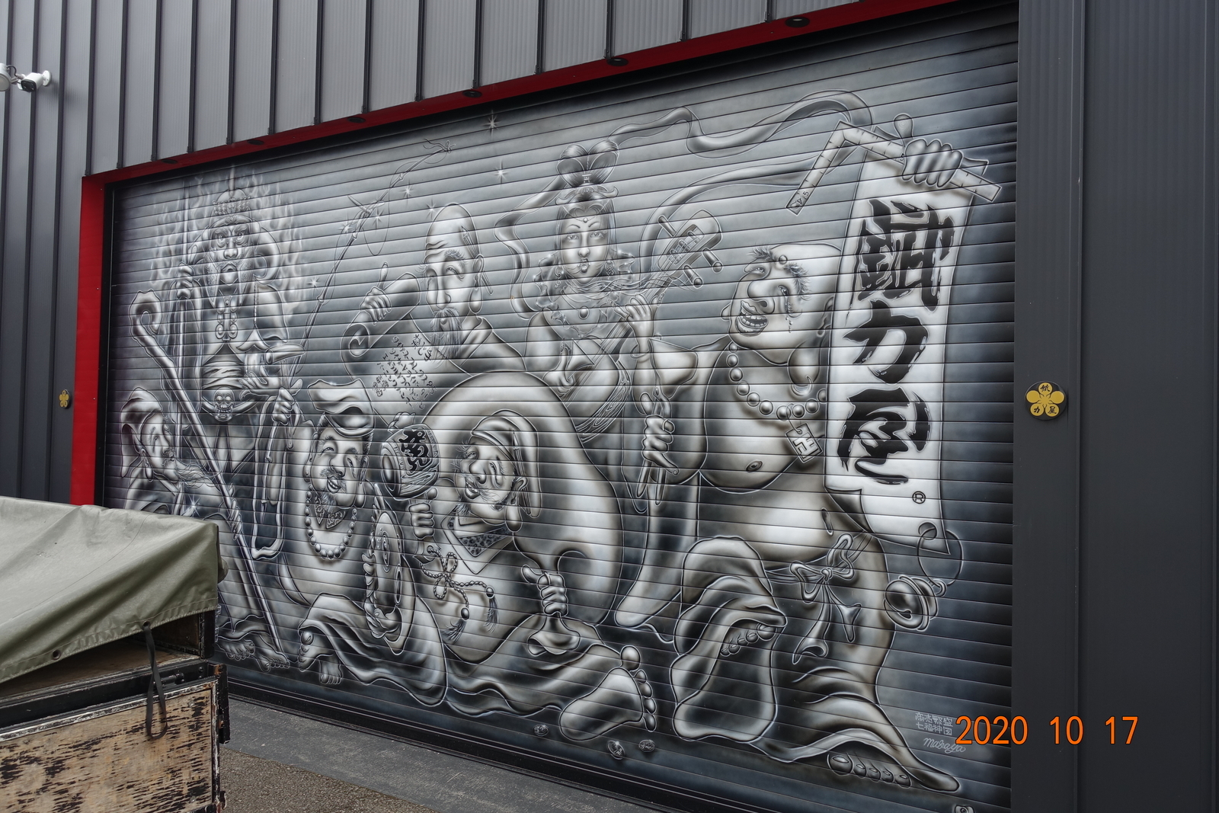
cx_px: 610
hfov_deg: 63.7
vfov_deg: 45.0
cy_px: 406
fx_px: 982
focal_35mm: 29
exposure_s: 1/100
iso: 125
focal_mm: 10.51
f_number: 4
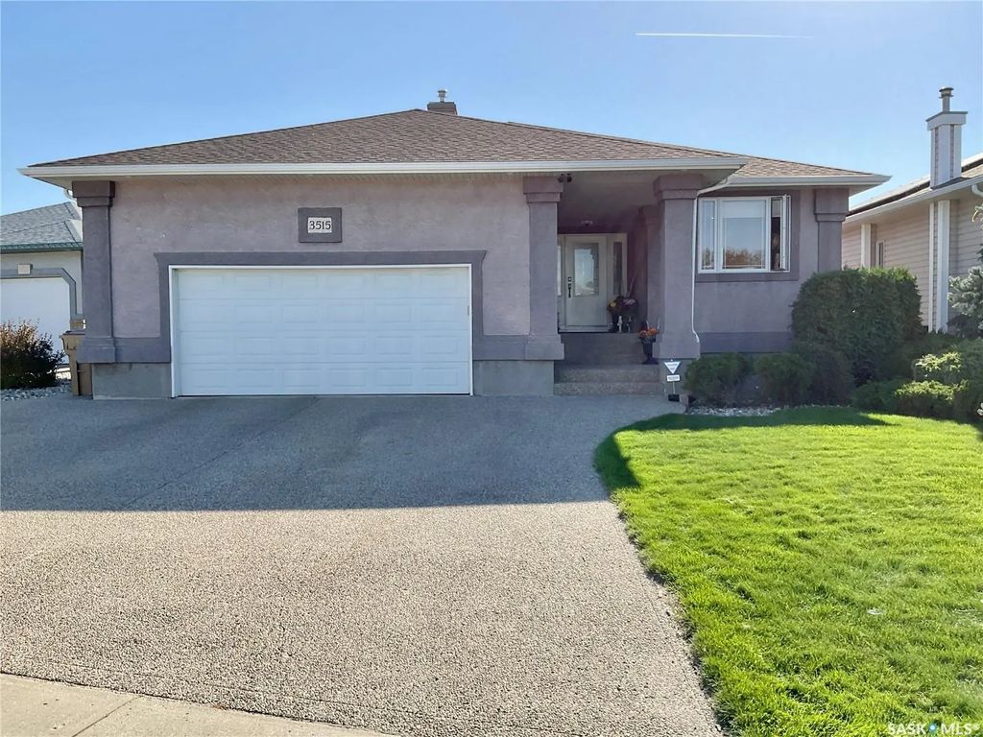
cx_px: 492
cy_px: 368
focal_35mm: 29
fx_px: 824
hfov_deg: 61.7
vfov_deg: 48.2
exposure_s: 1/1675
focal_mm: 3
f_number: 1.8
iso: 16
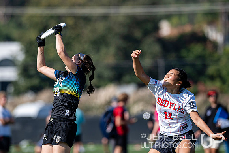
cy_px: 61
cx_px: 112
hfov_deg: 5.4
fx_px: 2429
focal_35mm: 382
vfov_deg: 3.6
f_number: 3.2
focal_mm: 240
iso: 140
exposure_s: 1/2500
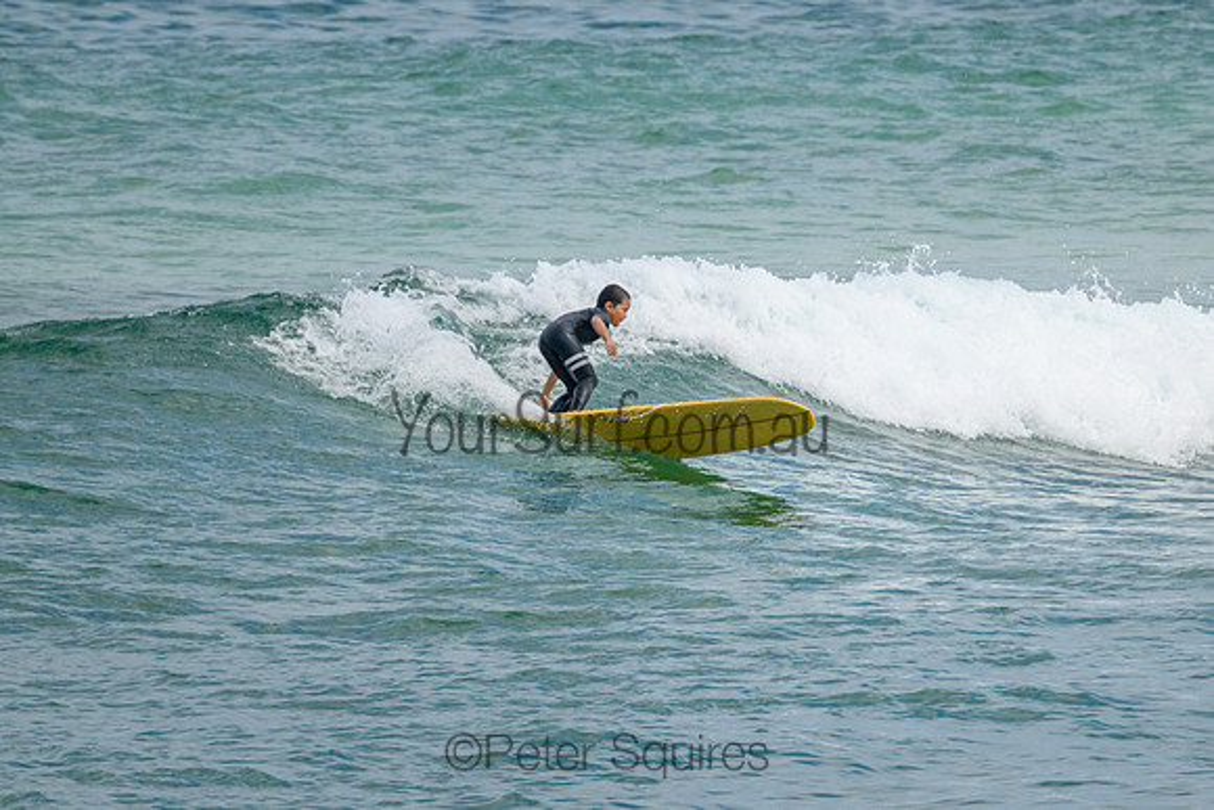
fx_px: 32135
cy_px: 405
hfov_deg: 2.2
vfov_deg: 1.4
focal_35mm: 953
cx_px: 723
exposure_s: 1/2000
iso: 1600
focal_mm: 800
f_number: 13
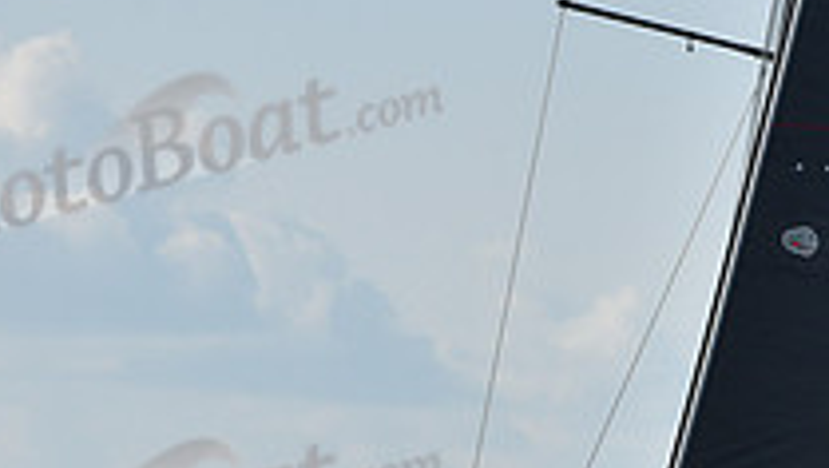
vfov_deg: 2.1
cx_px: 651
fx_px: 12783
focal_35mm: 581
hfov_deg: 3.7
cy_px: 672
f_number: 9
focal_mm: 200
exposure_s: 1/1250
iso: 250
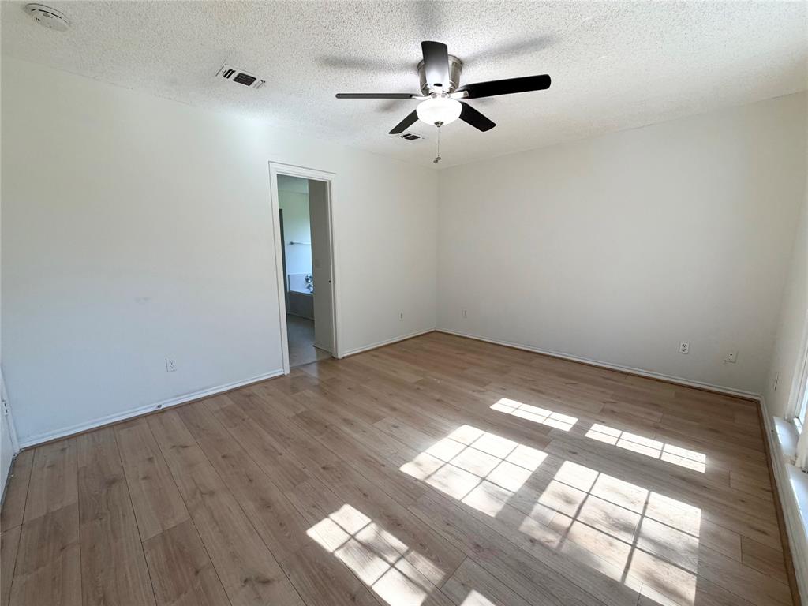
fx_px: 327
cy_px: 303
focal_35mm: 14
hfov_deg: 102.1
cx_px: 404
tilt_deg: -9.7
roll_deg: +1.2
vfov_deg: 85.7
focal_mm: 2.22
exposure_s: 1/219
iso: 40
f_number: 2.2
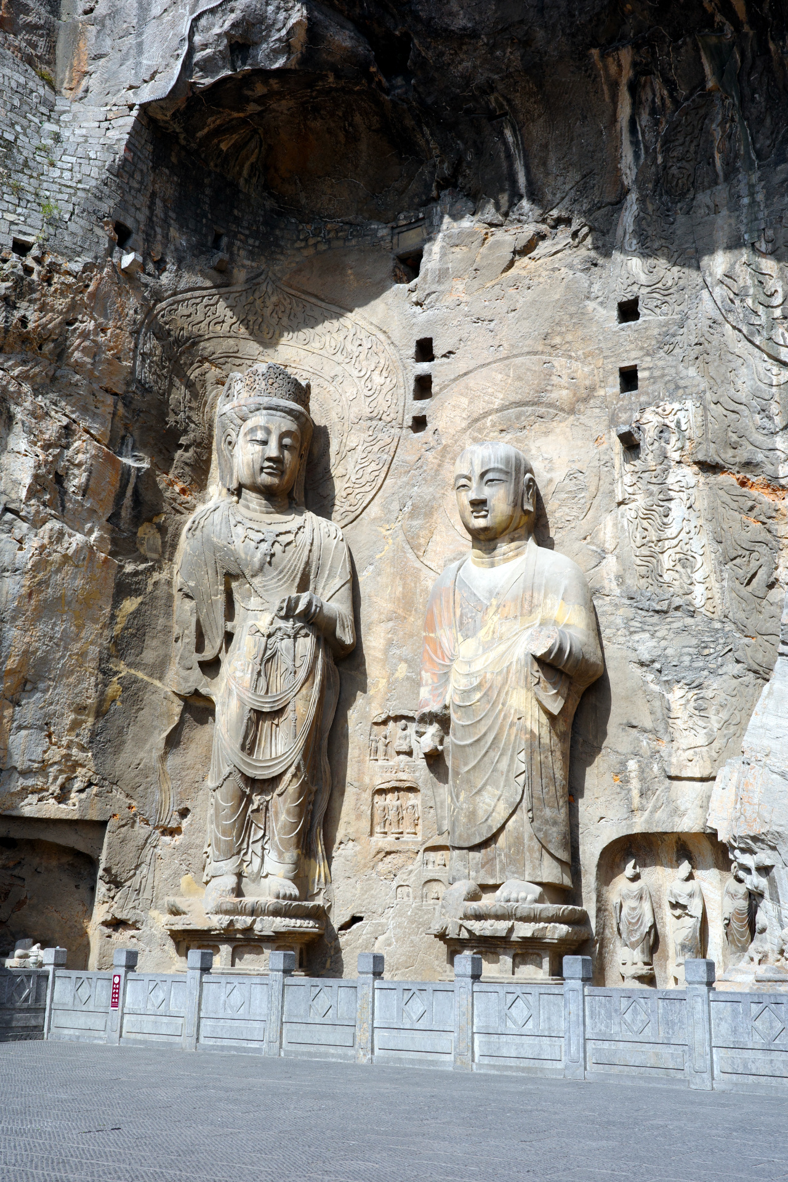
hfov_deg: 33.4
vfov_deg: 48.5
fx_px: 1313
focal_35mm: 40
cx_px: 394
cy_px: 591
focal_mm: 26
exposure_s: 1/400
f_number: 5
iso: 100
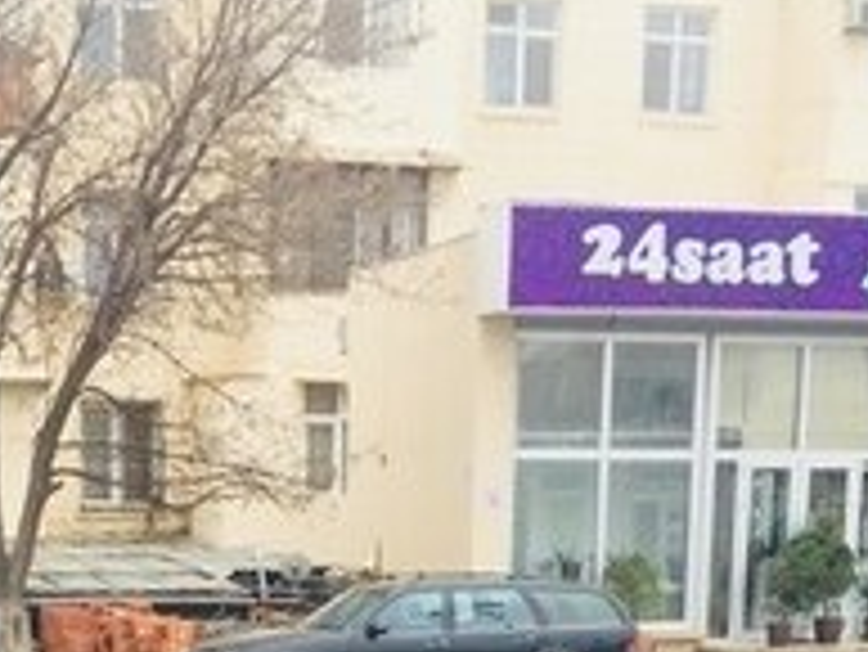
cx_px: 175
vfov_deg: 13.7
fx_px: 2484
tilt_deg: -13.0
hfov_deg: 19.6
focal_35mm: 99
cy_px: 1099
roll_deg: -0.4
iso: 32
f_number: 2.2
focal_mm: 4.15
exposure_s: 1/100
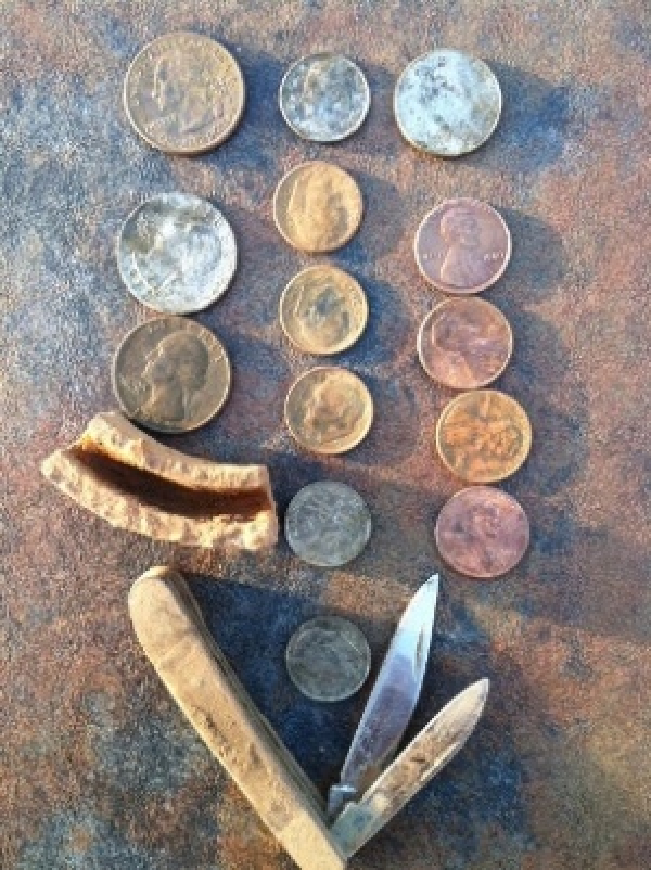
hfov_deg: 40.6
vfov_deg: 52.7
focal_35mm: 35
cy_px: 435
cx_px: 326
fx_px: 879
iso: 80
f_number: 2.8
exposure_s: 1/30
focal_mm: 3.85
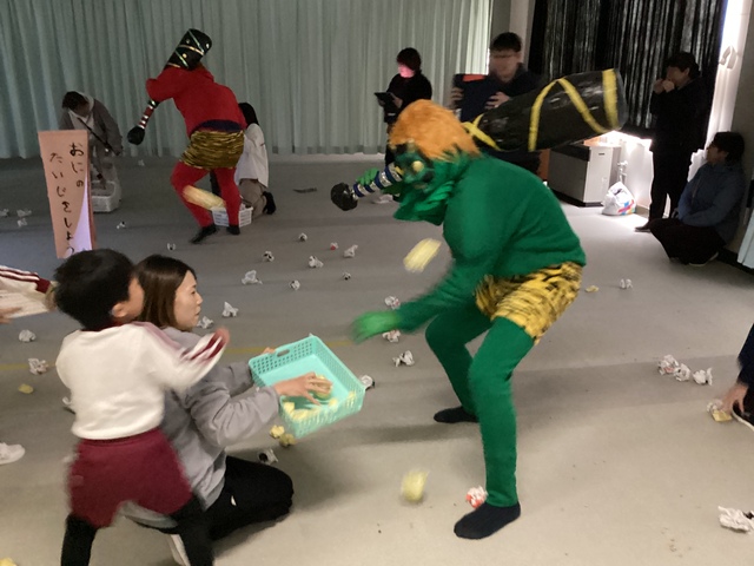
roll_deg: +0.5
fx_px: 675
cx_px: 377
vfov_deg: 45.4
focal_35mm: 31
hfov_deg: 58.4
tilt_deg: -17.6
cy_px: 283
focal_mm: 3.3
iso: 800
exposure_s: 1/24
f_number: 2.4
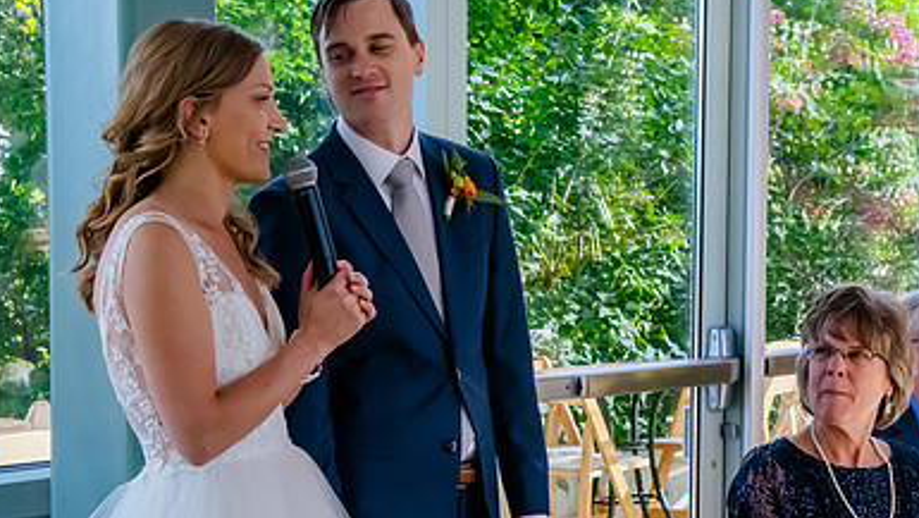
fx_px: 2657
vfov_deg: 11.1
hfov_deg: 19.6
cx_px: 536
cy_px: 376
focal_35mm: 109
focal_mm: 55
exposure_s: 1/320
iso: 2000
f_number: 10
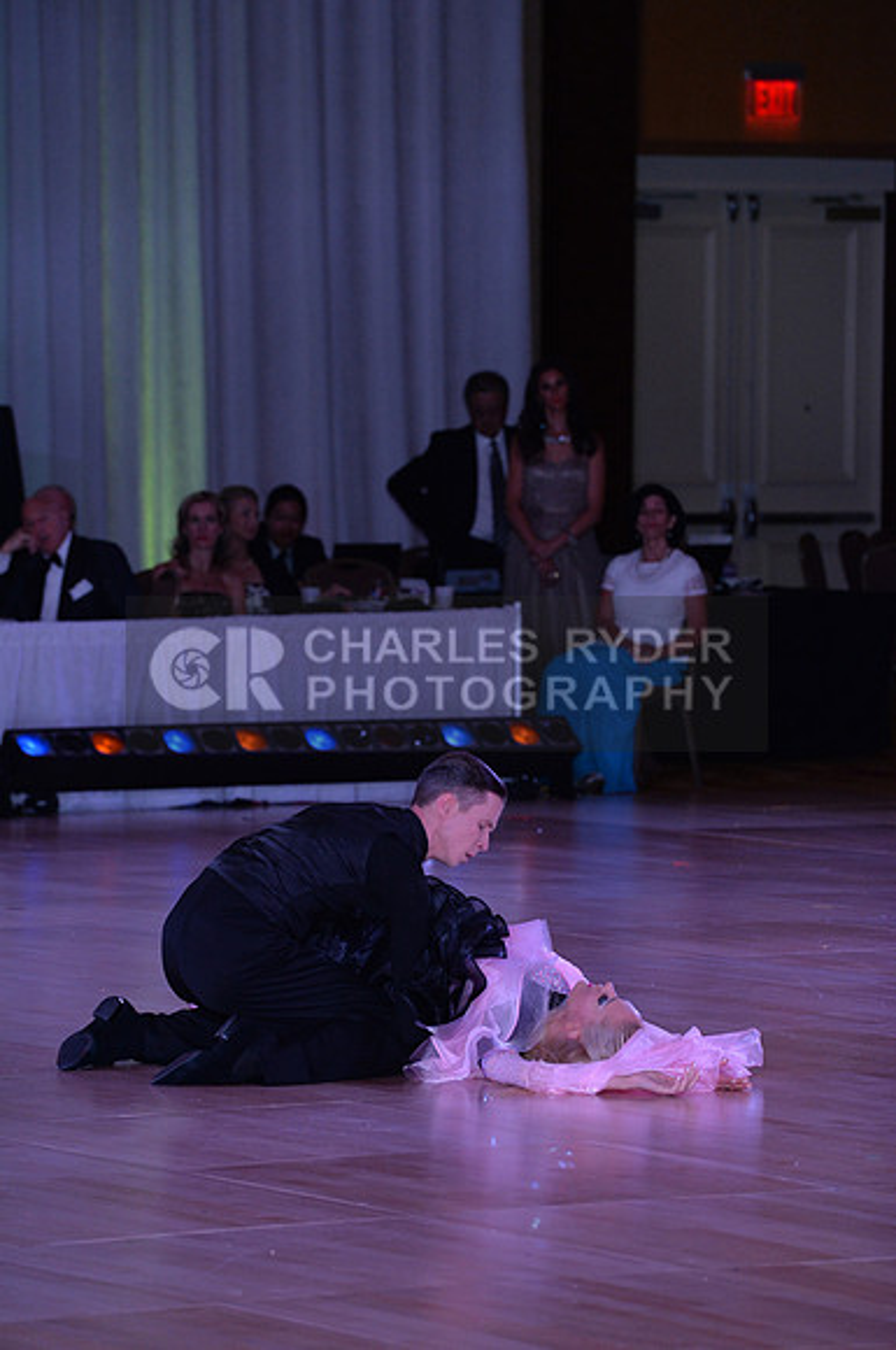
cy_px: 675
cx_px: 448
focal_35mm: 200
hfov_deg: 6.8
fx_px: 7488
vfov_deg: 10.3
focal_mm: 200
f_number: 5.6
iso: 2000
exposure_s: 1/250
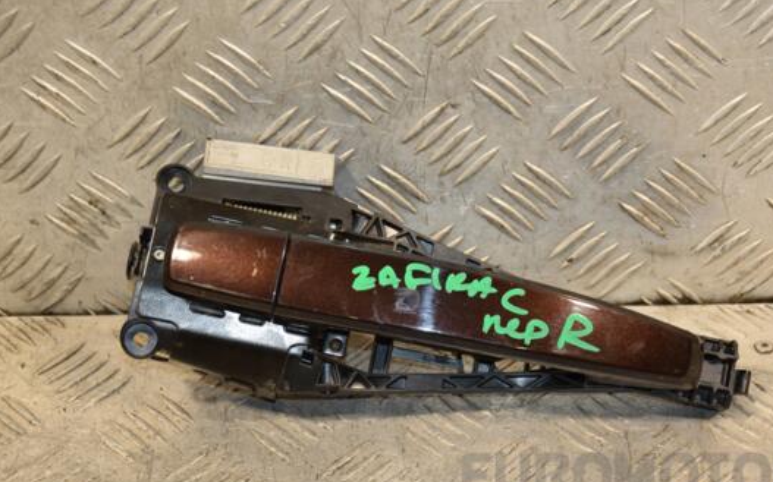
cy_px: 280
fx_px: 2274
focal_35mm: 108
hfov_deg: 19.3
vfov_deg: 12.1
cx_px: 434
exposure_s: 1/100
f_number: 5.3
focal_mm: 62
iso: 800
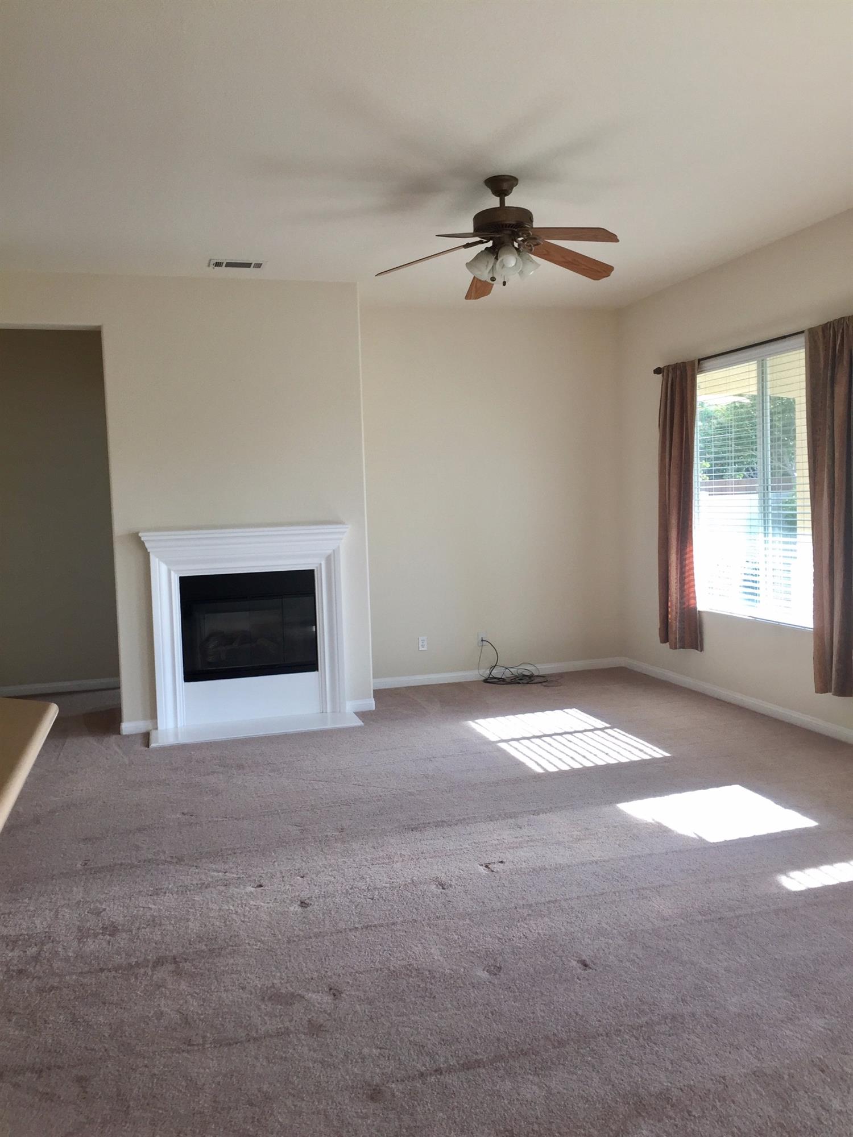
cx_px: 426
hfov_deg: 48.2
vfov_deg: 61.7
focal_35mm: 29
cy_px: 568
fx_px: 953
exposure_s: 1/120
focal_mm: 4.15
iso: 40
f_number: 2.2
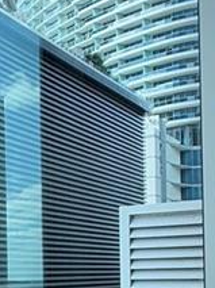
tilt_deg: +0.5
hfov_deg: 14.7
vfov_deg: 23.8
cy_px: 279
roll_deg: +0.3
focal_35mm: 79
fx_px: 656
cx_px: -237
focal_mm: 2.22
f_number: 2.2
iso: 50
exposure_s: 1/170
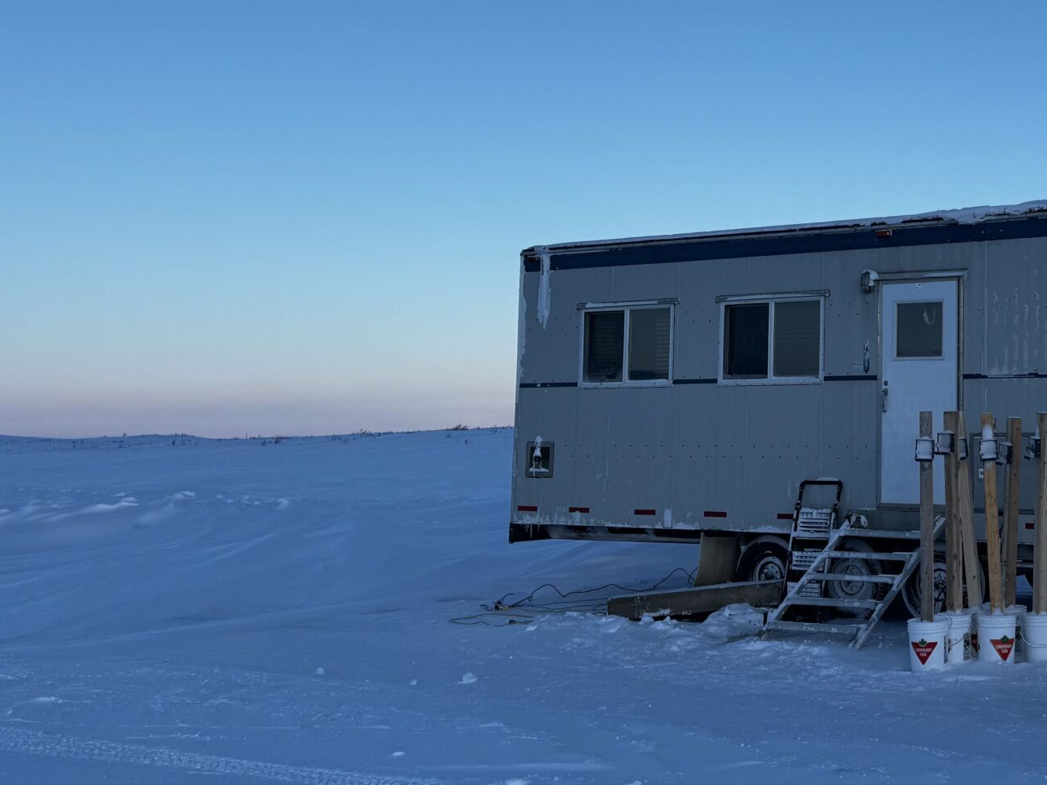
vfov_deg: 30.1
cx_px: 975
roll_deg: +0.0
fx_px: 1452
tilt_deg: +5.2
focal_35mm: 48
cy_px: 271
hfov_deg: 36.7
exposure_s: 1/1366
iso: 80
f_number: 1.78
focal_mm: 6.76
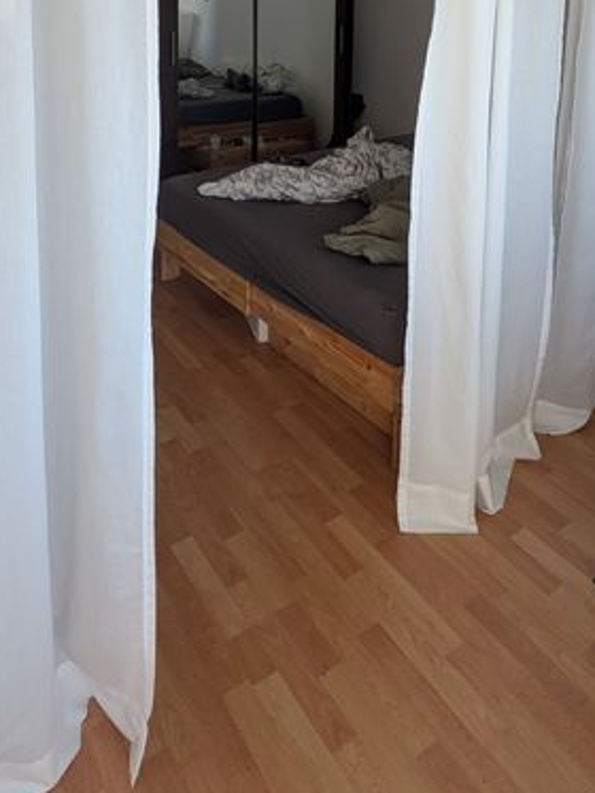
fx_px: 687
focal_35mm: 30
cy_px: 66
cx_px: 287
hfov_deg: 46.8
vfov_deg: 52.1
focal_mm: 1.83
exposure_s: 1/100
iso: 58
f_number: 2.2
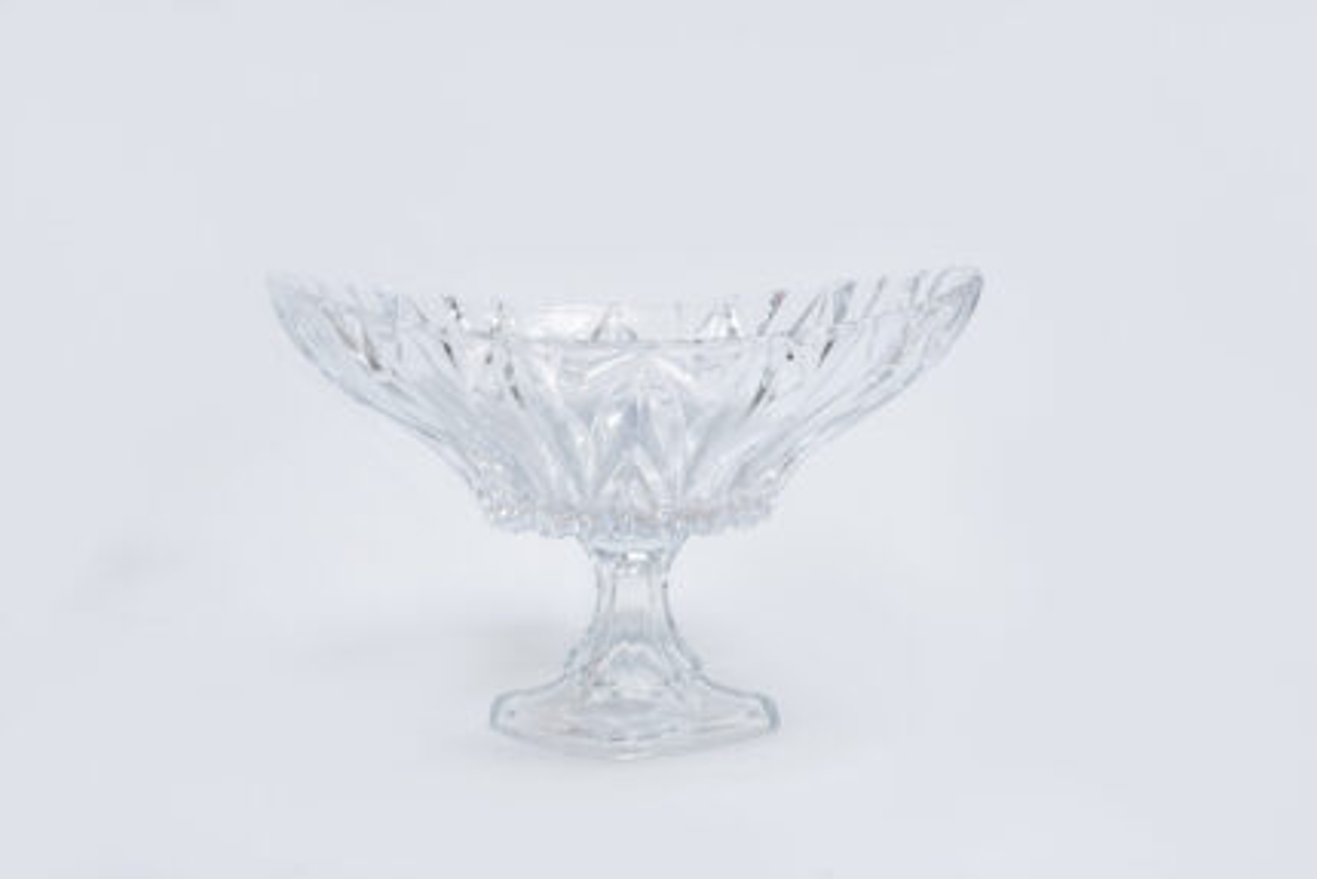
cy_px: 440
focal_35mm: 67
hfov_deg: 30.1
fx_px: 2452
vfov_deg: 20.3
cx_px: 658
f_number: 16
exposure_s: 1/160
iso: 6400
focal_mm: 67
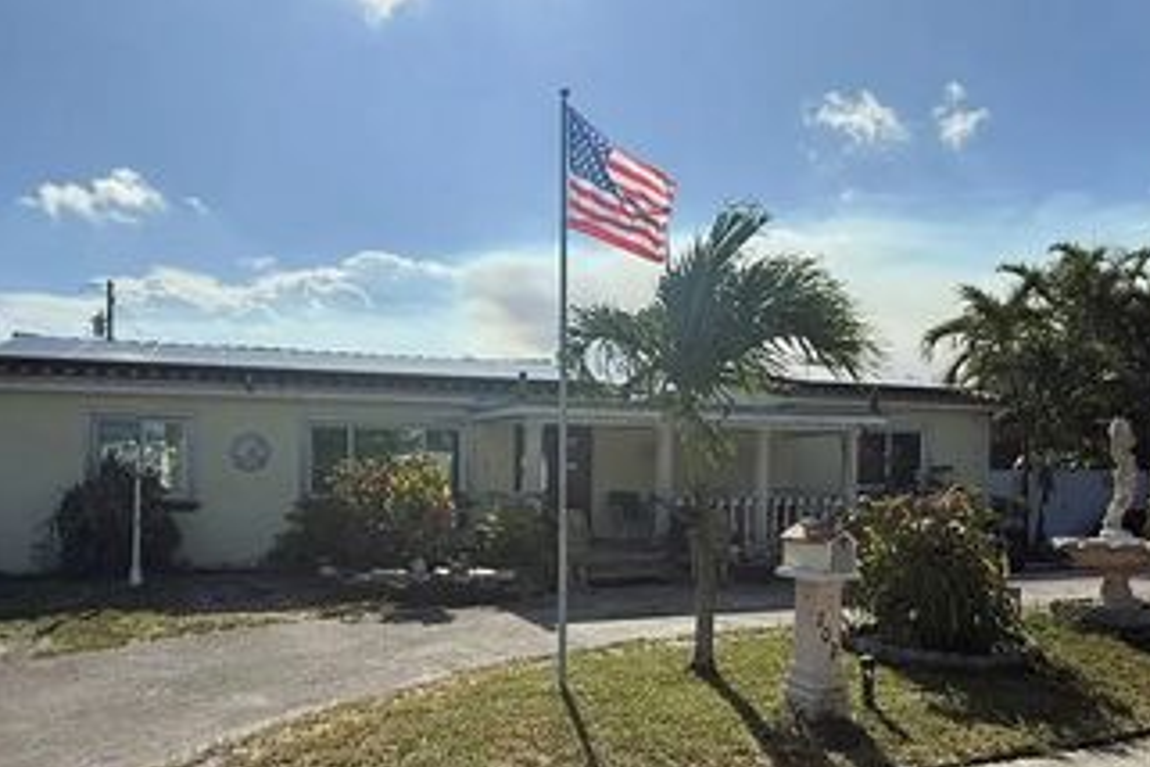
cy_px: 509
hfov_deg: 63.7
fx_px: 926
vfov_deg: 44.3
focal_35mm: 29
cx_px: 566
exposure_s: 1/3125
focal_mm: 2.22
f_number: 2.2
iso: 50
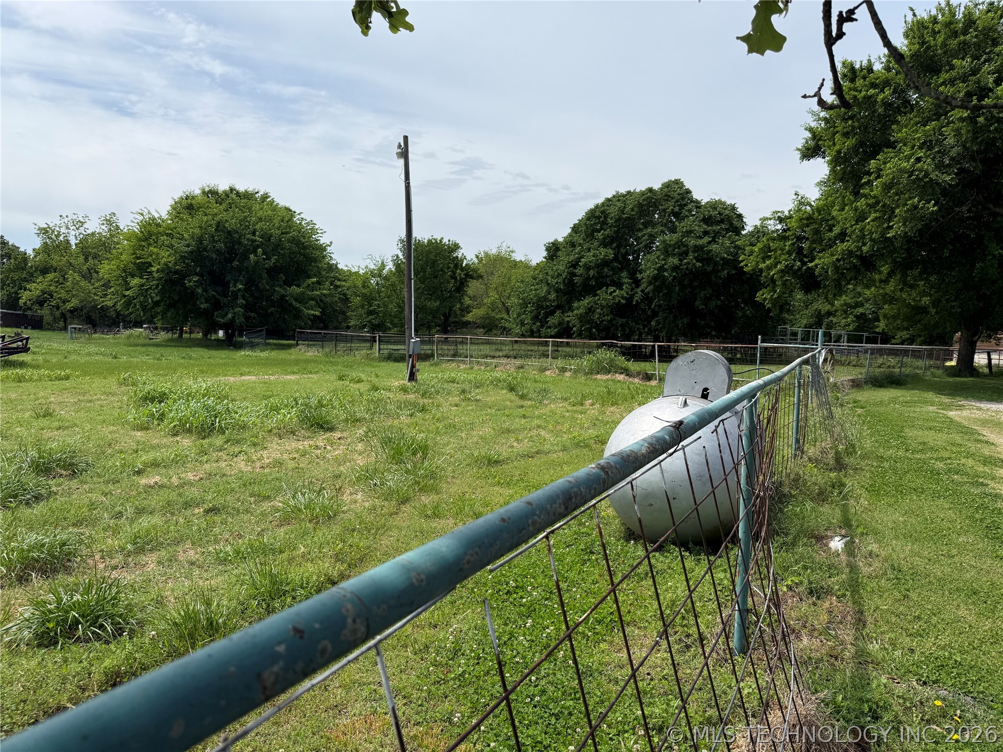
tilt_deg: -5.9
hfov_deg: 71.6
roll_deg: -2.4
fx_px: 695
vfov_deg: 56.8
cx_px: 502
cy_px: 376
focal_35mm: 24
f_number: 1.78
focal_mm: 6.76
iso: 80
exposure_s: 1/5714
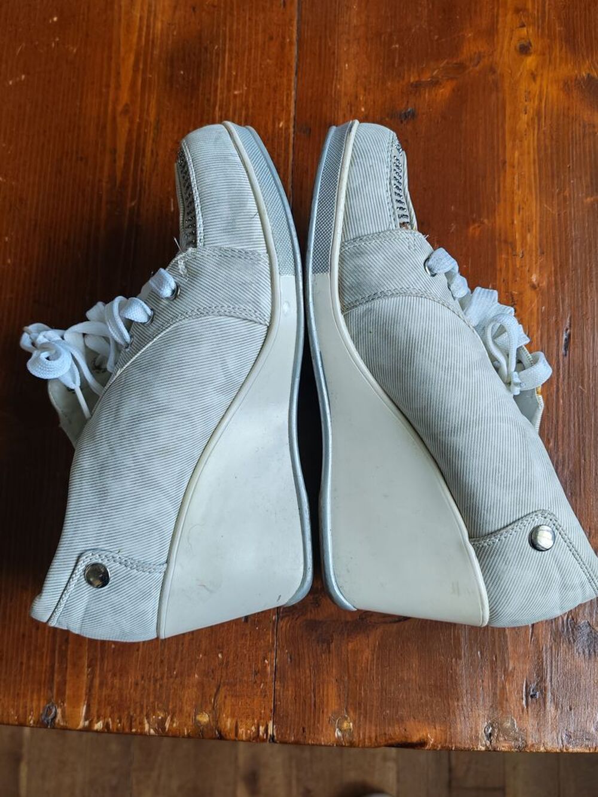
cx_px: 299
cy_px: 398
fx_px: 714
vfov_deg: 58.3
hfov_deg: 45.4
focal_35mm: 31
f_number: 1.9
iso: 640
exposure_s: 1/100
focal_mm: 6.12
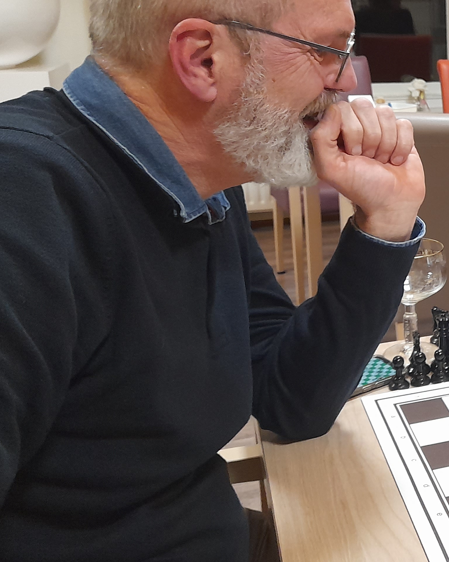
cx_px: 572
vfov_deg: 36.3
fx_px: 847
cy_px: 195
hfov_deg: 25.8
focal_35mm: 51
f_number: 2
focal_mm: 4.6
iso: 400
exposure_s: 1/50
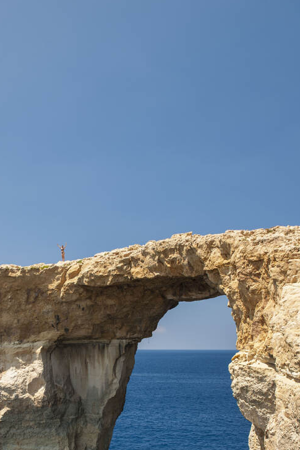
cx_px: 90
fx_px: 563
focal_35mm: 45
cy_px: 355
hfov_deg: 29.6
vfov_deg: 41.9
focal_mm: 28
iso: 200
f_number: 5.6
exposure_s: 1/125
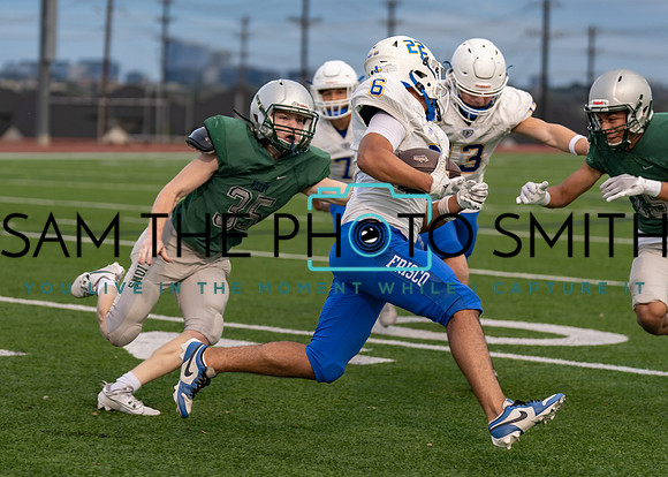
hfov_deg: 15.8
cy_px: 213
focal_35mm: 127
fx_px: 2408
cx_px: 341
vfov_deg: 11.3
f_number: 2.8
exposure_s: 1/1250
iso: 500
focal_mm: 103
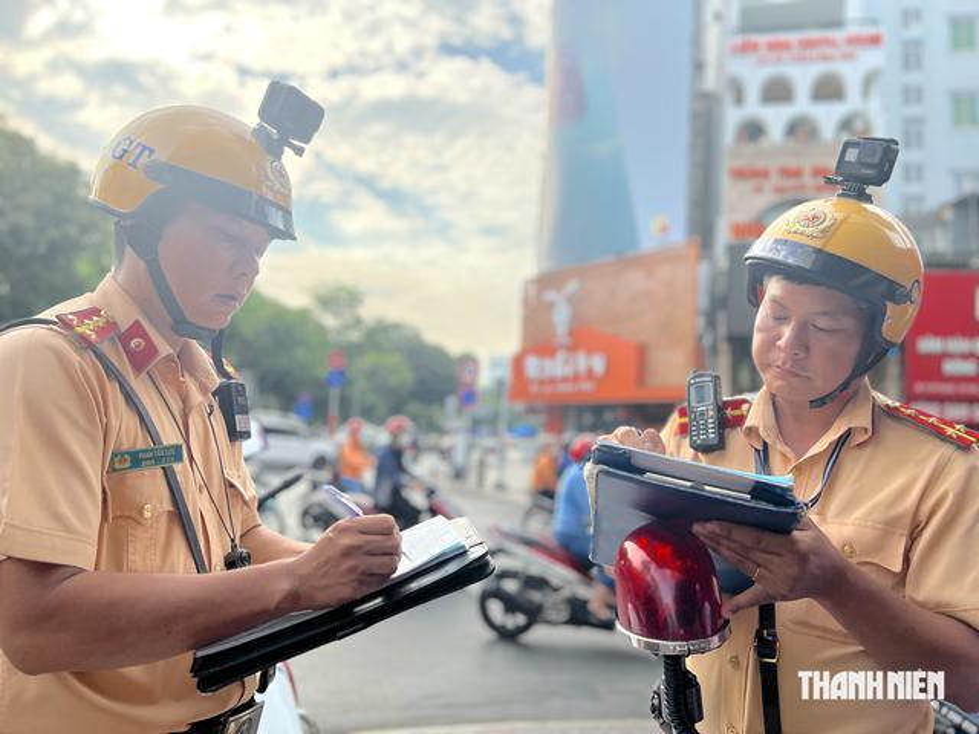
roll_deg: -3.7
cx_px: 490
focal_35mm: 26
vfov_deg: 53.1
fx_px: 735
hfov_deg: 67.3
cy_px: 367
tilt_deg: +6.4
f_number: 1.5
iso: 50
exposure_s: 1/2208
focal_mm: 5.7
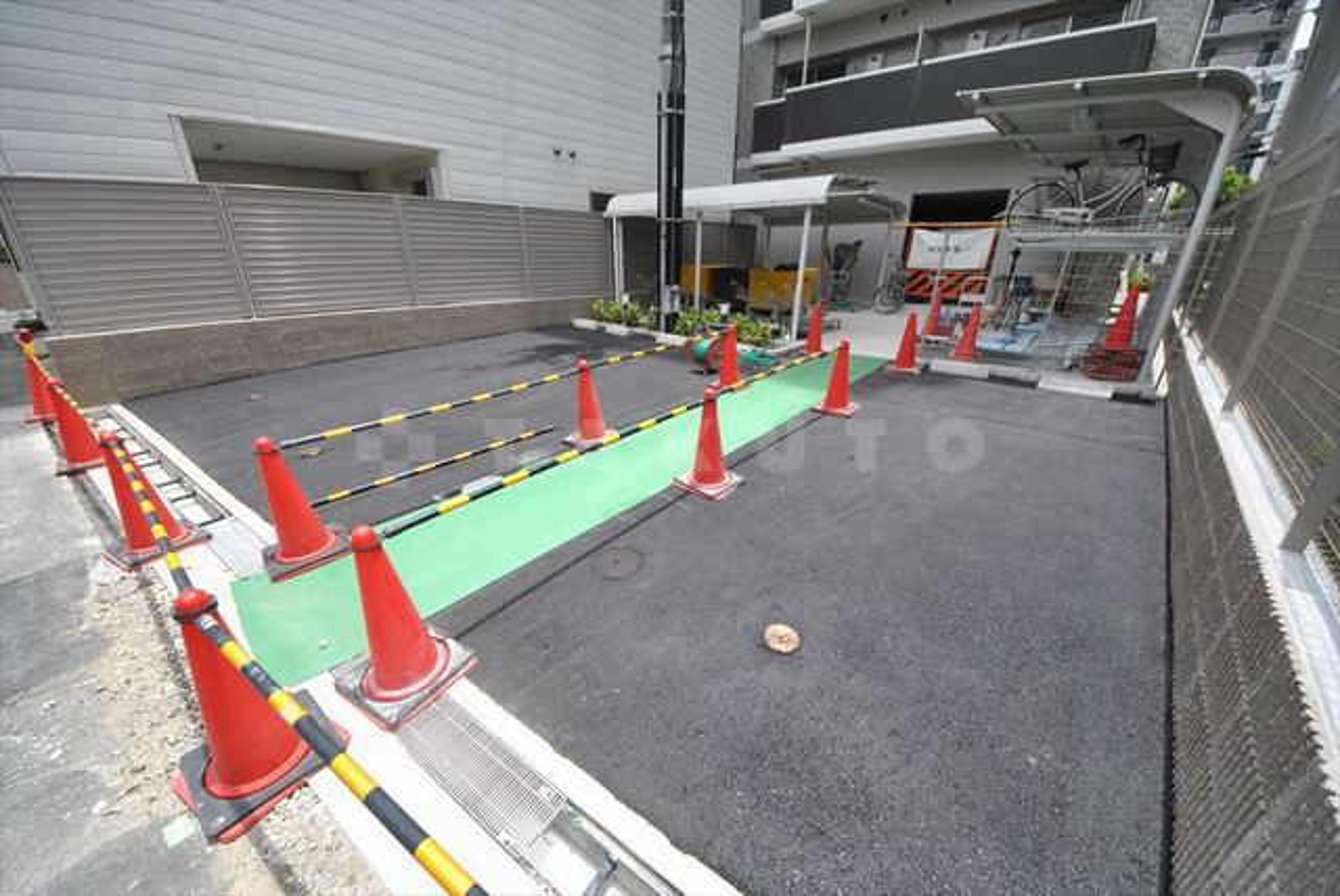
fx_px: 447
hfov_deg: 112.6
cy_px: 448
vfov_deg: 90.1
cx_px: 670
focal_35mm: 12
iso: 800
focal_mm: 8
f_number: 8
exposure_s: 1/800
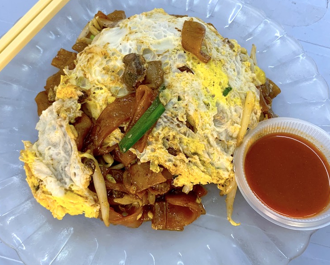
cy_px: 130
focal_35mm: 33
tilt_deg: -63.2
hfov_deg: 54.2
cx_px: 153
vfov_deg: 44.6
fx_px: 322
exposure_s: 1/60
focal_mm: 4.25
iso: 100
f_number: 1.8
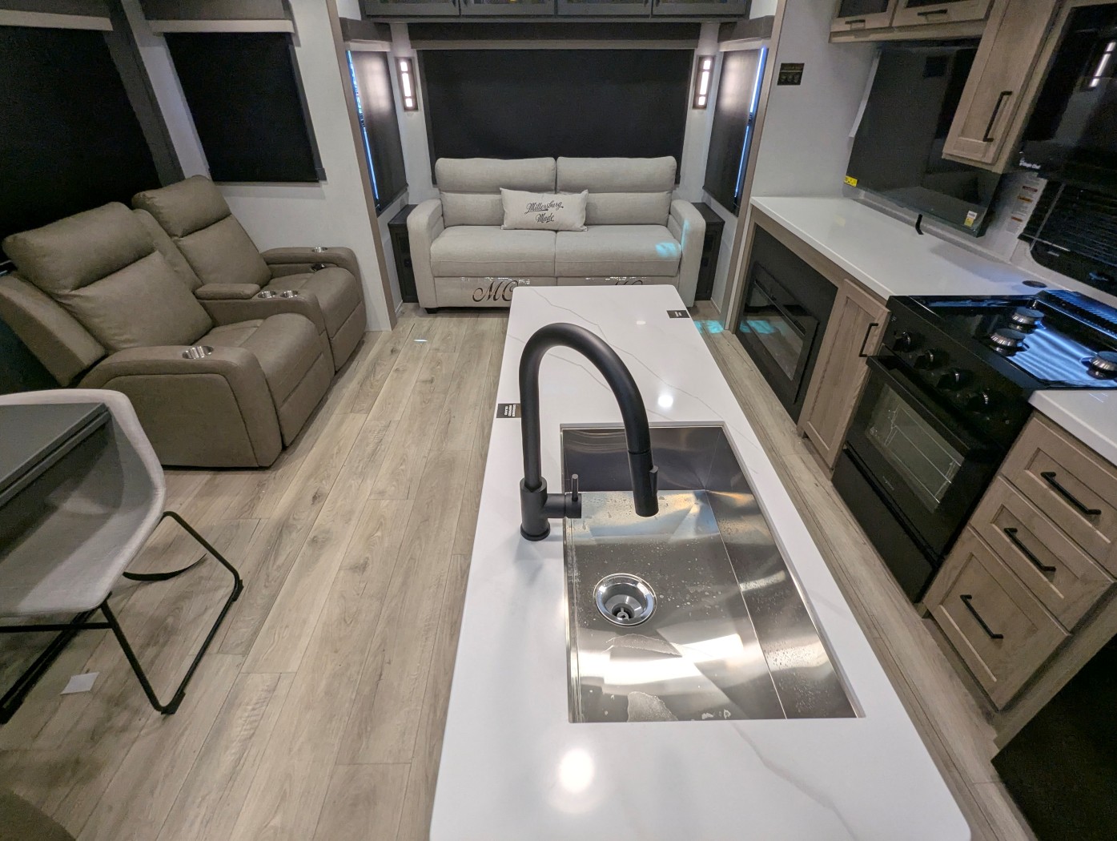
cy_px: 420
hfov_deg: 94.4
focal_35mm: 16
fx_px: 517
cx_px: 558
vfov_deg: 78.2
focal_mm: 2.35
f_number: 2.2
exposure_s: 1/124
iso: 171
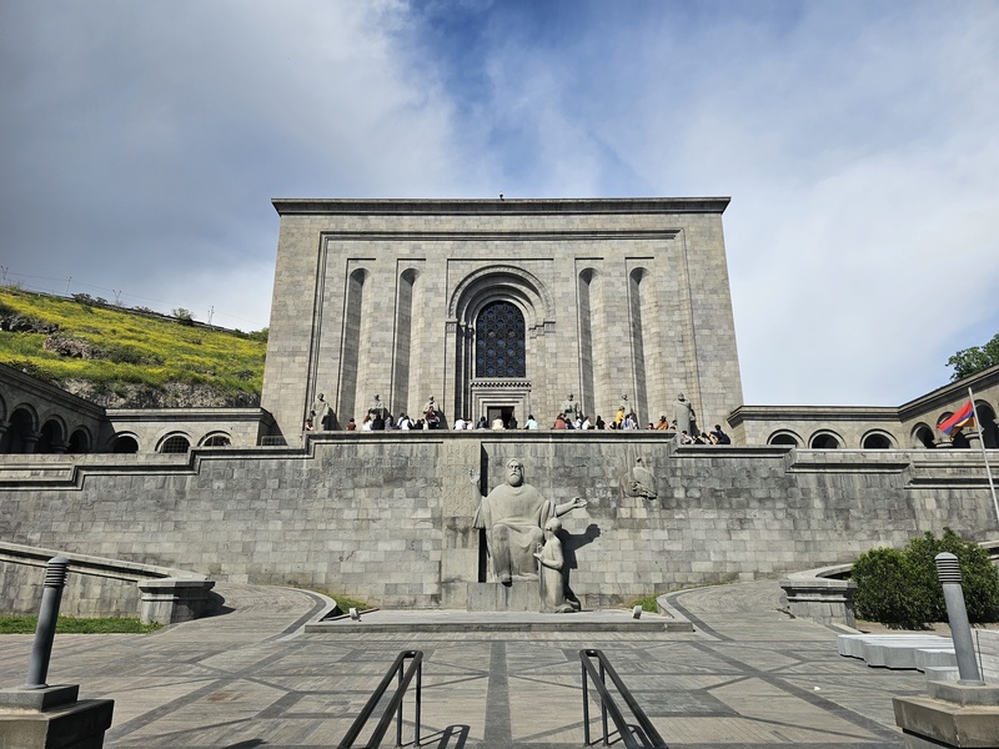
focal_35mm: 23
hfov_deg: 73.9
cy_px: 374
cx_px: 500
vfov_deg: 58.9
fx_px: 664
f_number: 1.7
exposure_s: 1/1542
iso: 12
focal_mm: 6.3
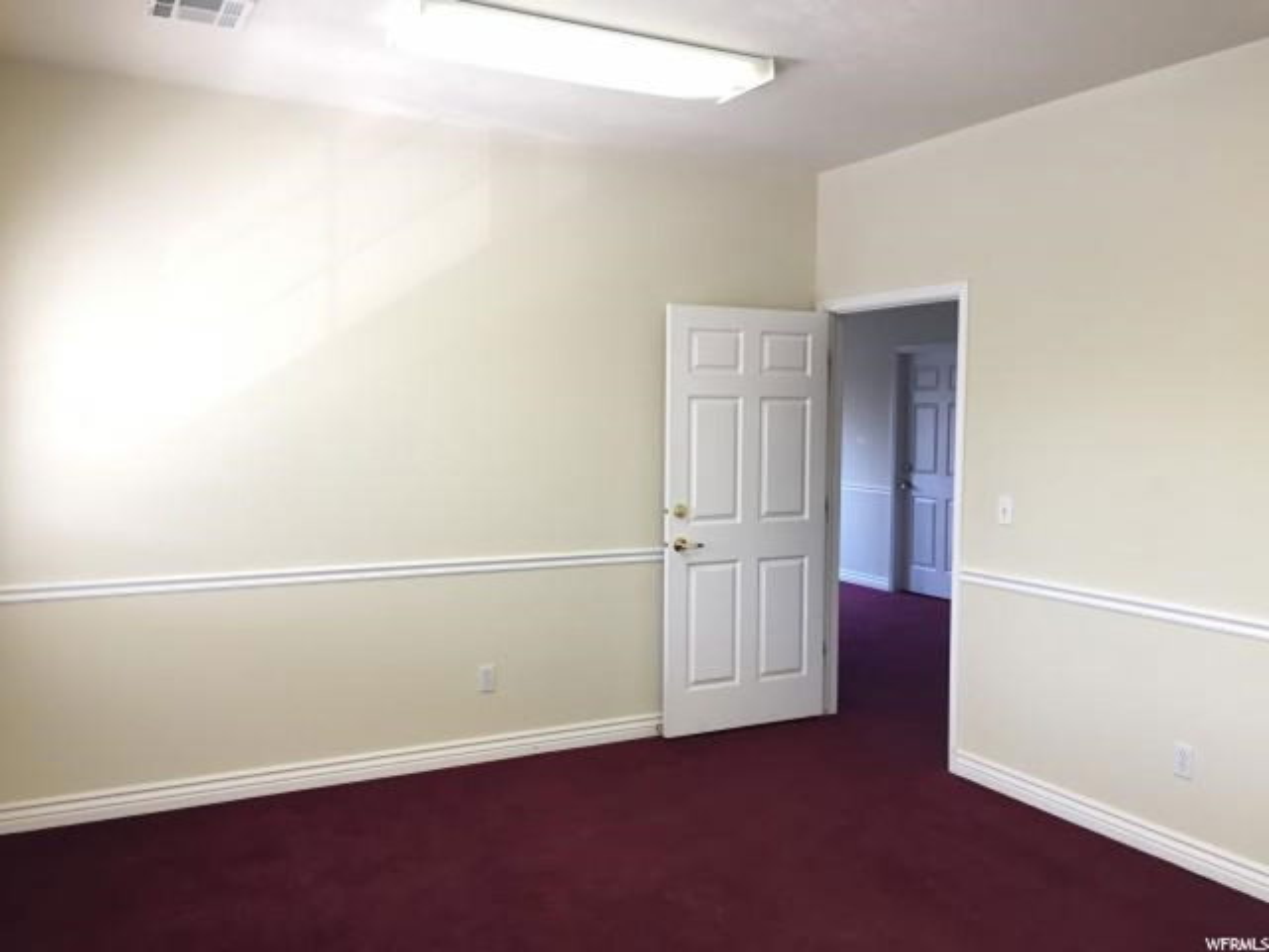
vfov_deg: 48.2
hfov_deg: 61.7
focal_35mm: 29
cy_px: 476
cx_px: 634
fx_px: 1063
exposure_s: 1/30
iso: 80
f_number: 2.2
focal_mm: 4.15
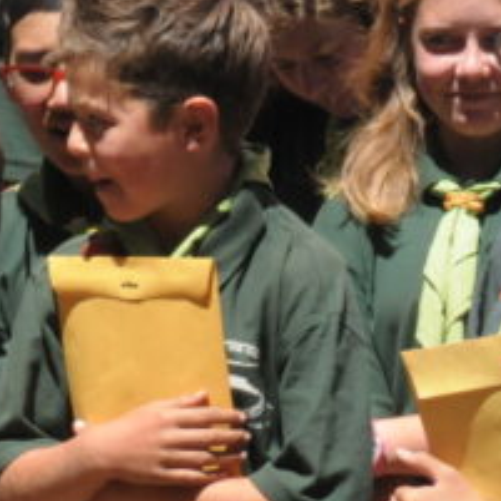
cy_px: 361
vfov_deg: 2.2
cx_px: 40
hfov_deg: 2.2
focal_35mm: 779
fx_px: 12756
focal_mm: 120
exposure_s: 1/500
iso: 1000
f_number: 13
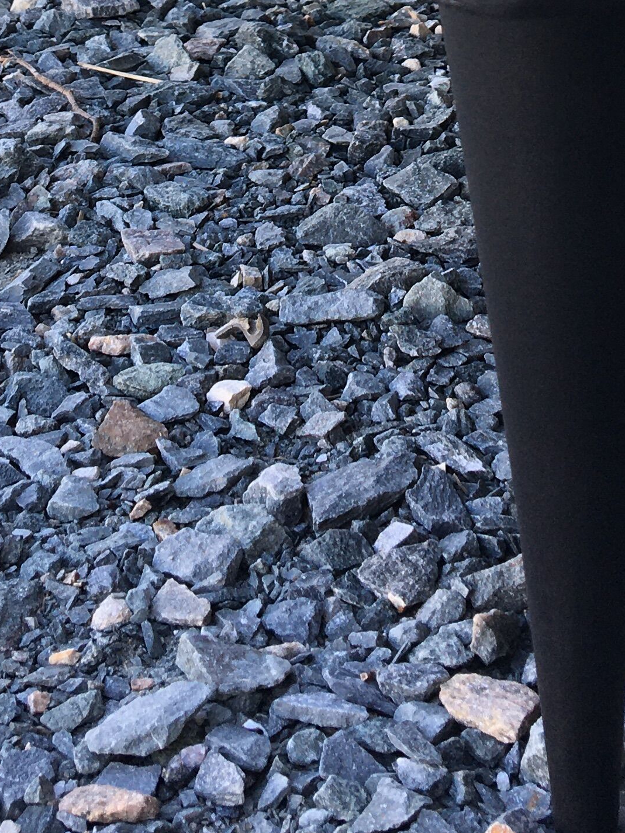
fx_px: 1975
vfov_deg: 21.6
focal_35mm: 82
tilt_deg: -7.4
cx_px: 438
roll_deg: -0.2
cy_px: -244
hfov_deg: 17.9
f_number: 2.2
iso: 25
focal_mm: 4.15
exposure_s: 1/126
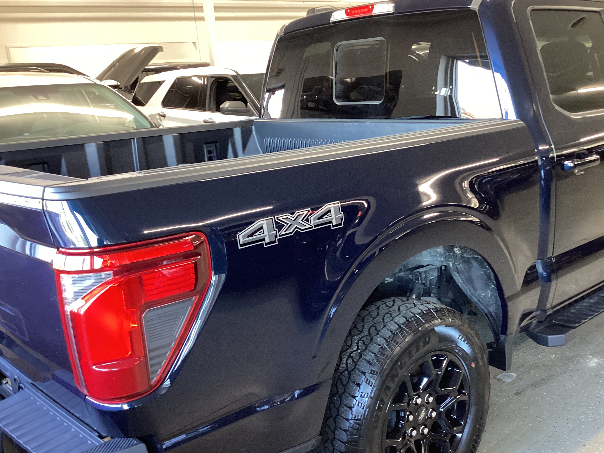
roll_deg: +4.0
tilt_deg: -16.2
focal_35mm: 37
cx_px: 342
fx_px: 646
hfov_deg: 50.0
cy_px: 239
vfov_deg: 38.7
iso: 320
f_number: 2.4
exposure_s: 1/33
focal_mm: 3.3
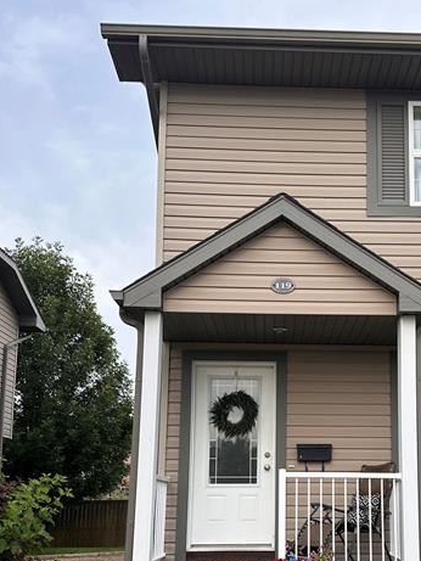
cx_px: 304
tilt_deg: +8.4
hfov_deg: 35.3
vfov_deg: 45.7
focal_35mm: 40
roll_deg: -0.6
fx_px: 648
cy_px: 393
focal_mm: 6.86
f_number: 1.78
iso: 80
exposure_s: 1/1171
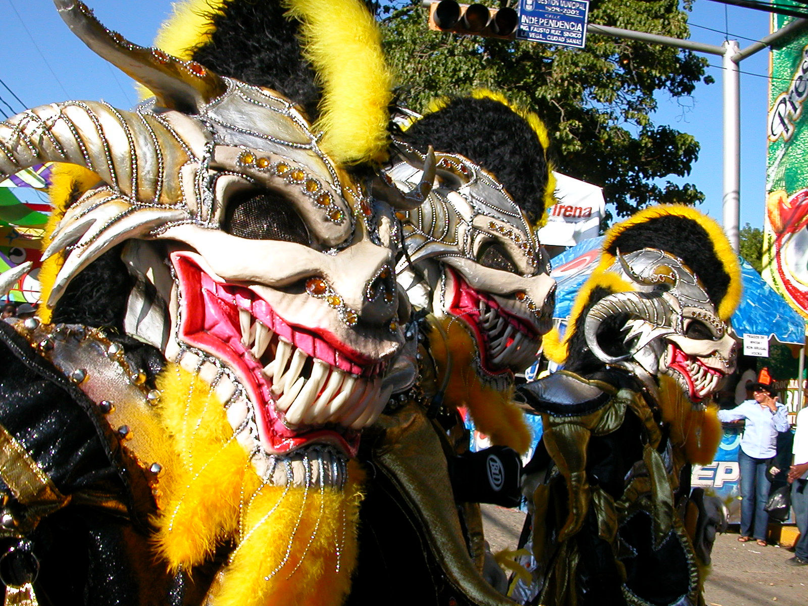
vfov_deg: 38.7
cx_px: 404
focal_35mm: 37
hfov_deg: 50.1
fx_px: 864
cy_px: 303
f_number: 4.5
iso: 100
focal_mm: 5.6
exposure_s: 1/496
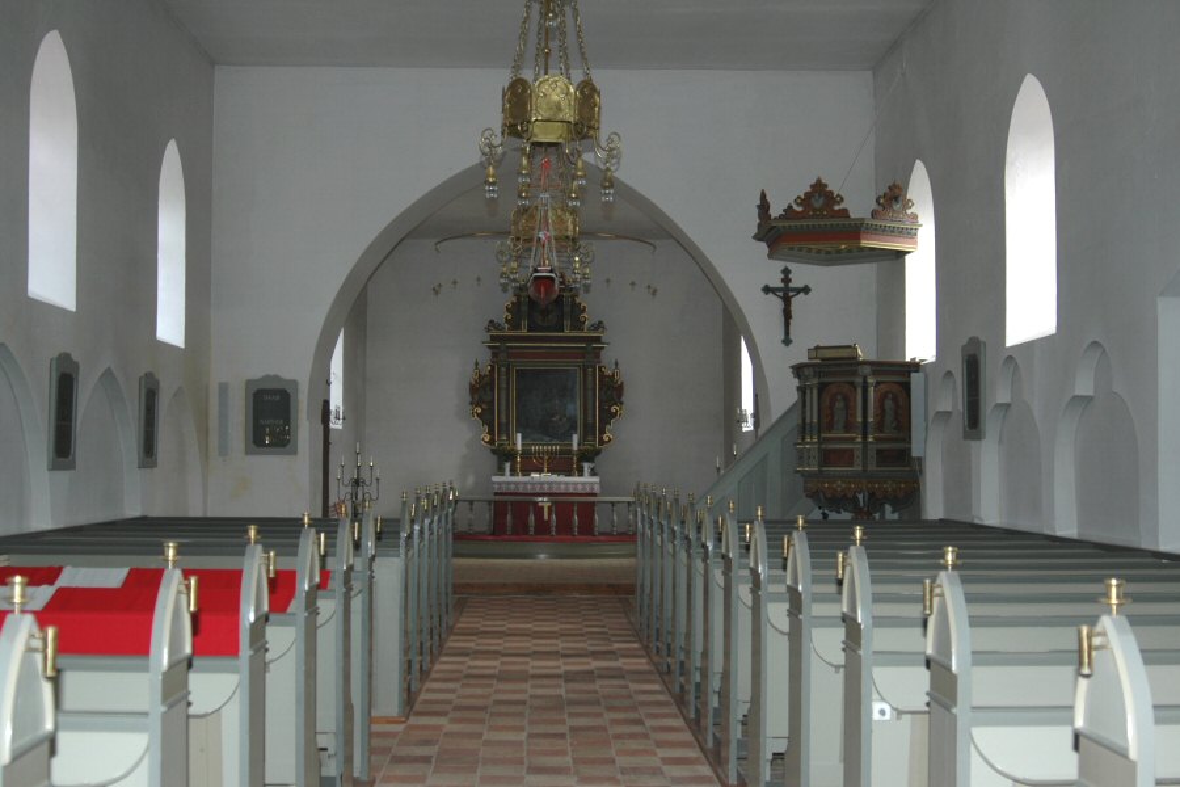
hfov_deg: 46.4
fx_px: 1377
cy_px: 394
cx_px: 590
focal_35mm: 42
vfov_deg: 31.9
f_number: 4
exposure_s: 1/60
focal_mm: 28
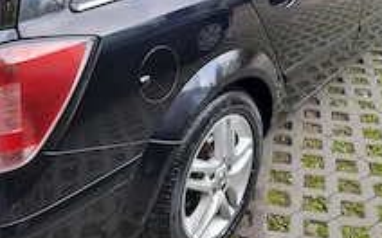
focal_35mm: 50
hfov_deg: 40.3
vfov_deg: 24.8
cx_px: 182
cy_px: 11
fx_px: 520
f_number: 2
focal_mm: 4.6
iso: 20
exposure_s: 1/50
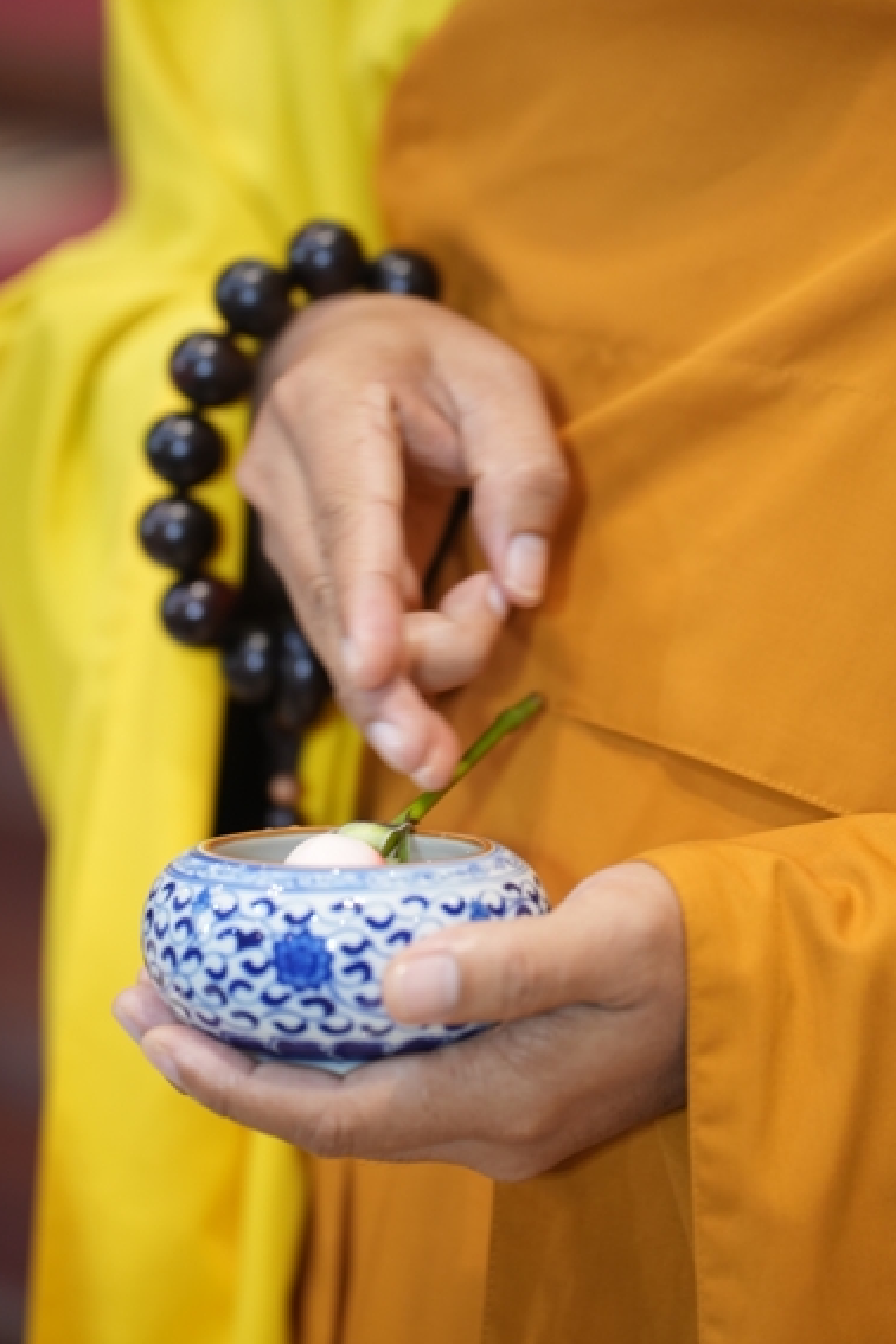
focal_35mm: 172
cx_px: 482
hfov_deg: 8.0
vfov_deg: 11.9
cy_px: 673
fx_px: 6421
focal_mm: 150
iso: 800
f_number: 2.8
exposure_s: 1/80
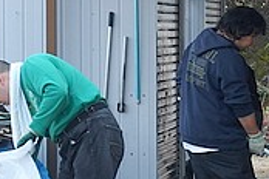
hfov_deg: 5.5
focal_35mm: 377
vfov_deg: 3.6
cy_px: 140
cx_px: 182
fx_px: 2817
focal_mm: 23.5
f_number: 2.8
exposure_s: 1/200
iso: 100
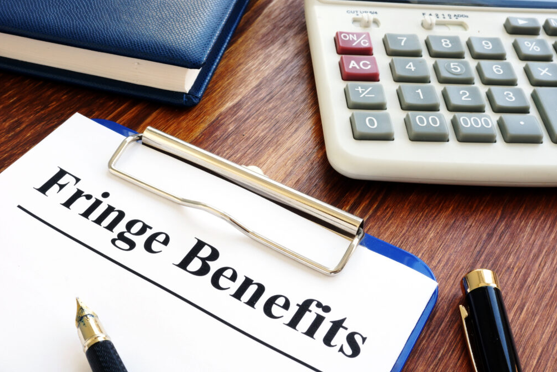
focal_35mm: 46
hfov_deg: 42.7
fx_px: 712
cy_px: 189
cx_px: 284
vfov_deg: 29.2
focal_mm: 30
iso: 200
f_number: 20
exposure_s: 1/4
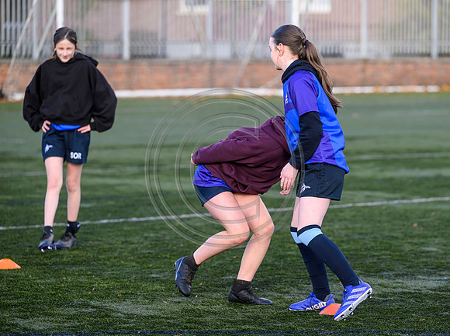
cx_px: 265
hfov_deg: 11.6
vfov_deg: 8.7
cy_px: 177
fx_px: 2210
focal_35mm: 170
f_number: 3.5
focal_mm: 150
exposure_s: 1/1000
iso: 500
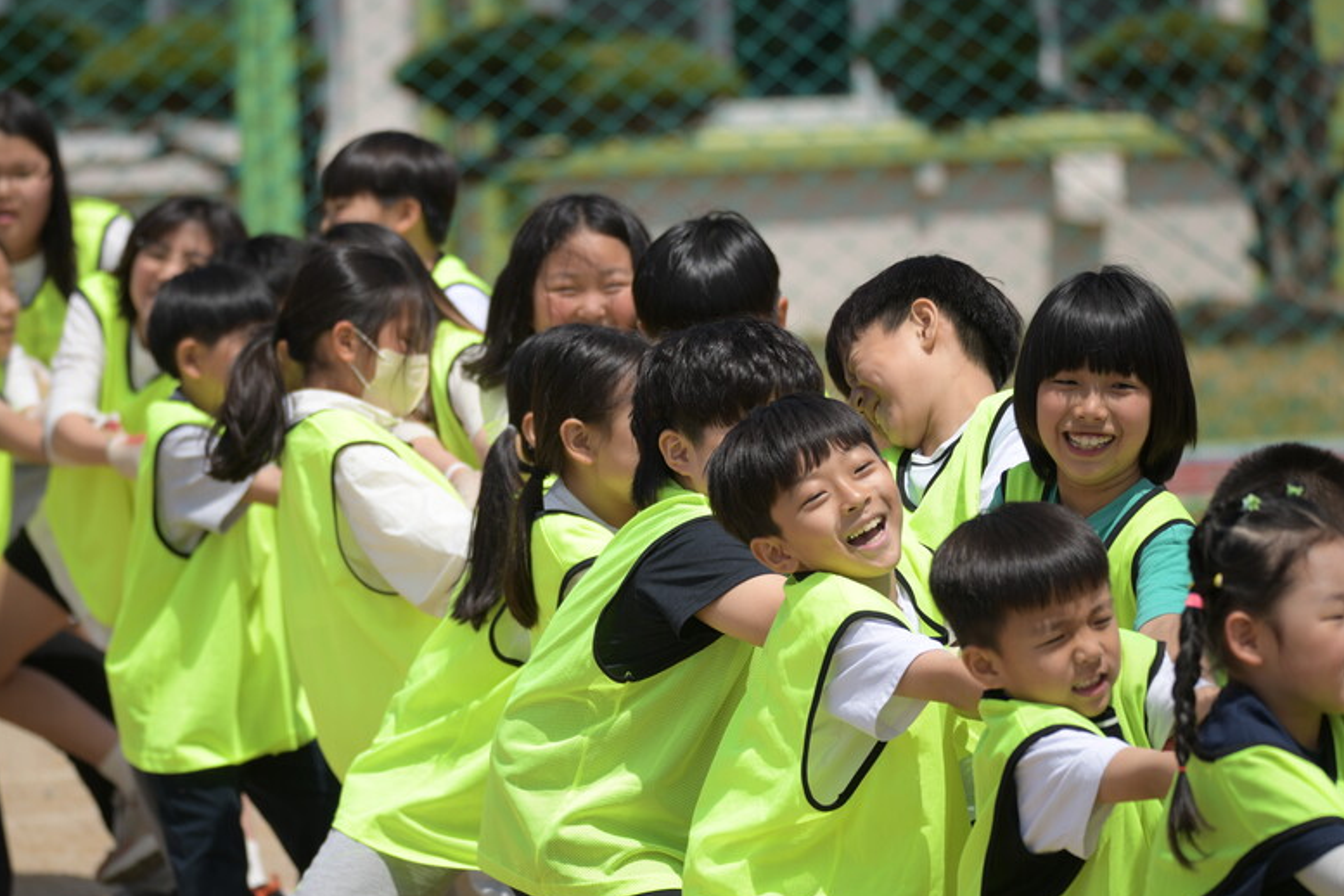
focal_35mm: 247
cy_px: 490
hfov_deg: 8.3
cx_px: 628
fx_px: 9221
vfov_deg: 5.6
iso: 80
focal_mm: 200
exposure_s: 1/500
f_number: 5.3
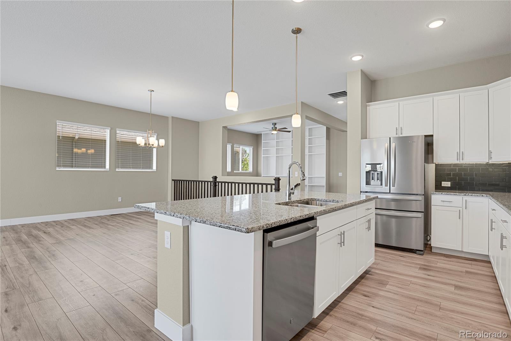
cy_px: 170
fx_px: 241
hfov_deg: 93.3
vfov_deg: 70.4
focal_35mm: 17
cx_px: 256
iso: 250
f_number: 8
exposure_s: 1.3
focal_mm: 17
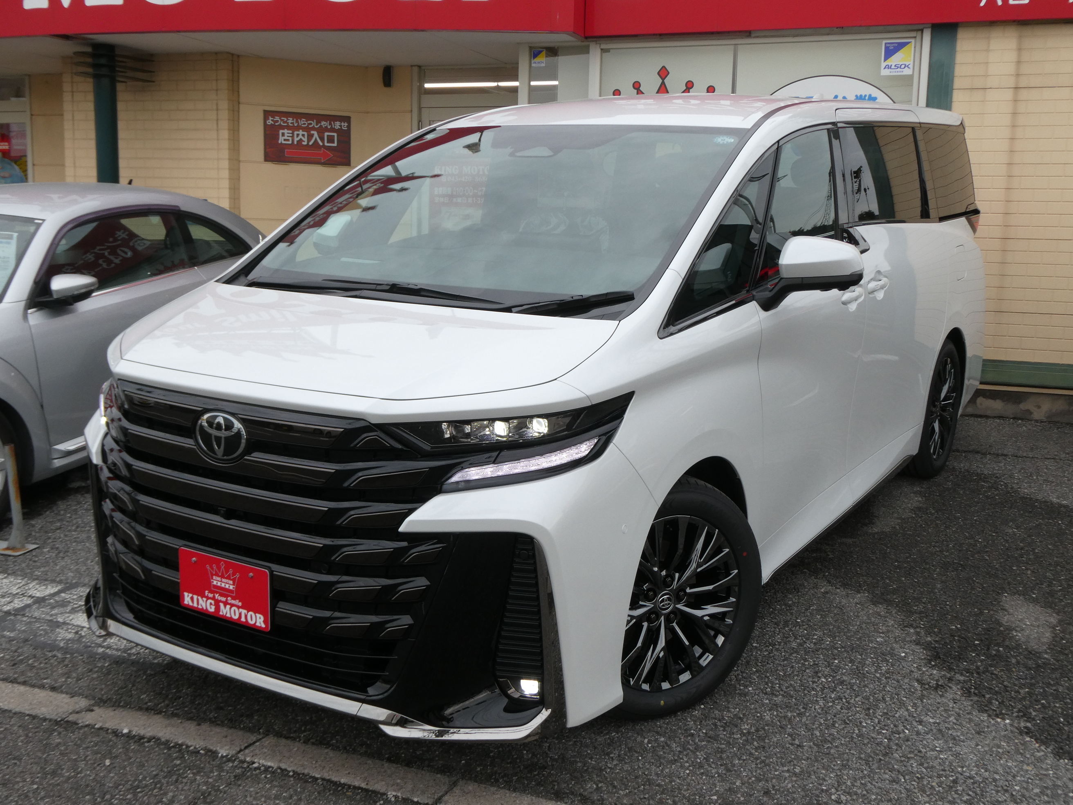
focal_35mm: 35
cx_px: 536
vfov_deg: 40.7
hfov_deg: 52.6
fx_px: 1085
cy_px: 402
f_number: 4.5
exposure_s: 1/80
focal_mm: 6.3
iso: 125
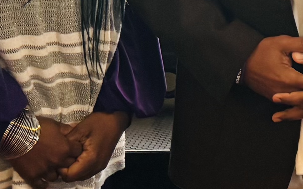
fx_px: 1238
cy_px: -100
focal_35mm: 150
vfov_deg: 8.5
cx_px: 347
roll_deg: +0.8
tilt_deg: -7.5
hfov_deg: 13.6
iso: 200
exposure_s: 1/80
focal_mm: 6.76
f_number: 1.78
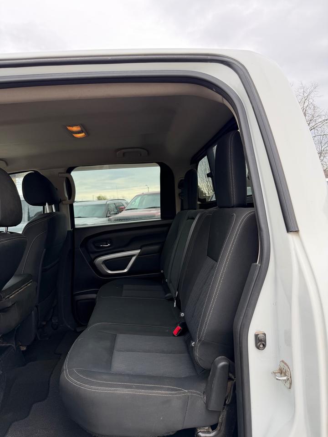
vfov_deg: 71.6
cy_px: 218
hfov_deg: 56.8
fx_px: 303
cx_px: 164
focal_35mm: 24
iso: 80
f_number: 1.78
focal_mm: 6.76
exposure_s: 1/303
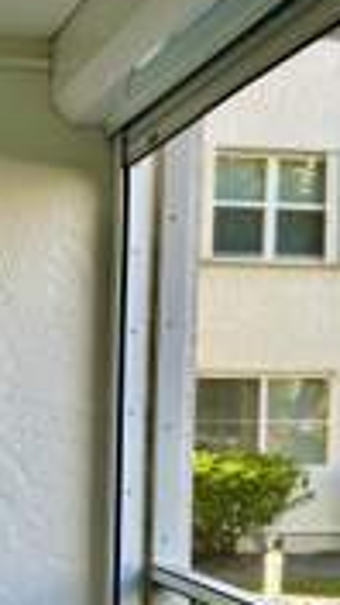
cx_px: -7
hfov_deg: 15.4
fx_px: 1234
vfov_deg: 26.8
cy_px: 510
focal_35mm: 77
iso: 40
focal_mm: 5.7
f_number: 1.5
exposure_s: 1/200
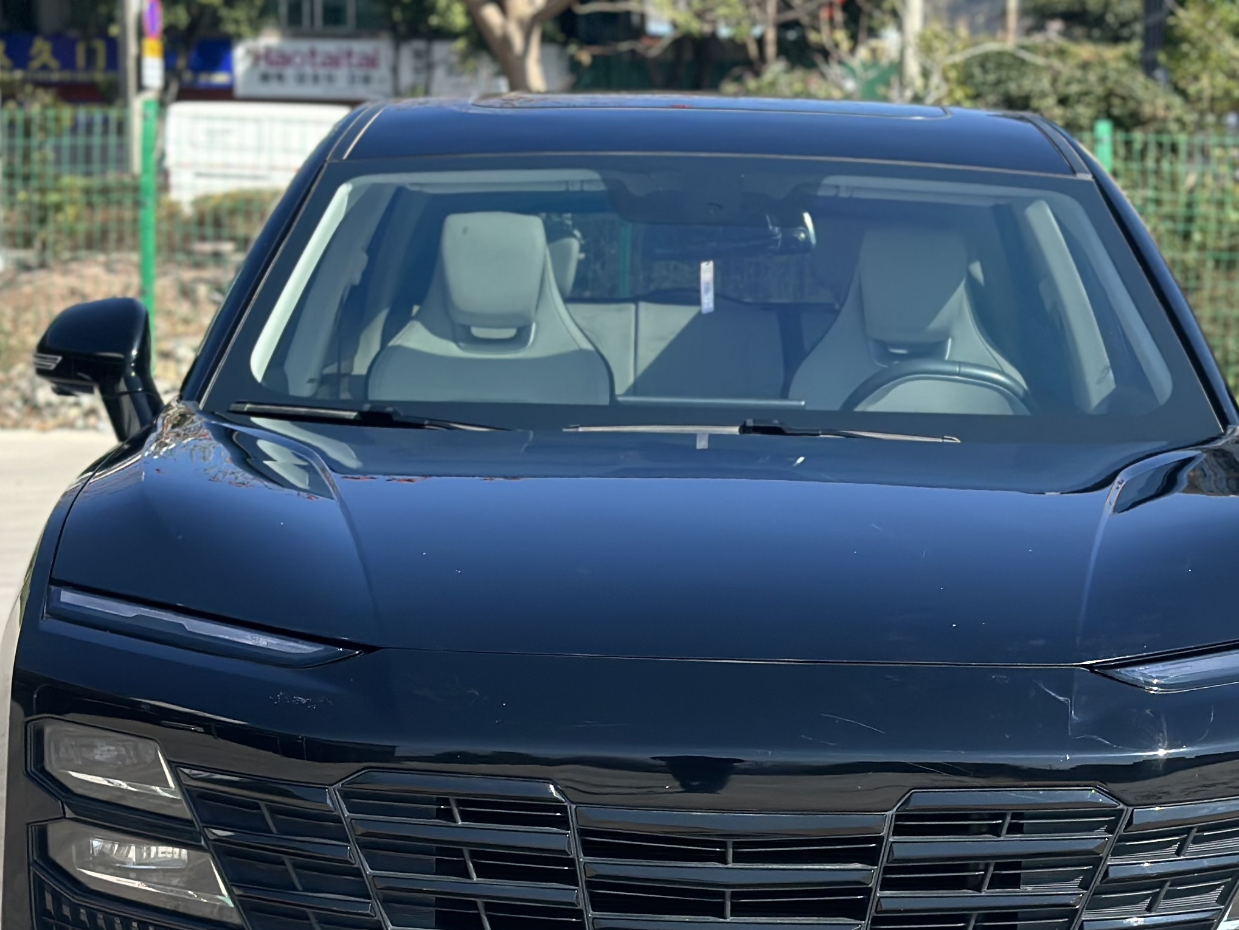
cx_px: 656
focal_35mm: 95
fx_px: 3401
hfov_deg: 20.6
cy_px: 720
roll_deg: +0.1
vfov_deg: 15.5
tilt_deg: -8.4
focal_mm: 6.86
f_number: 1.78
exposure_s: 1/3257
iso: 100
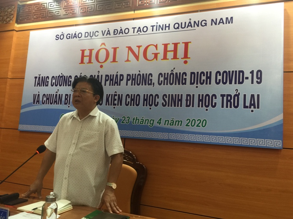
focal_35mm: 29
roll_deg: -4.7
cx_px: 146
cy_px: 110
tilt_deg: +7.3
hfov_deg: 61.7
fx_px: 245
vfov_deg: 48.2
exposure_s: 1/17
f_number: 2.2
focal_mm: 4.15
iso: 64
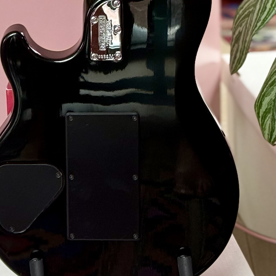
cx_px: 86
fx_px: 1173
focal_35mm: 130
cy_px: -97
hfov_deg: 13.4
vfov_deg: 12.9
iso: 125
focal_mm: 6.76
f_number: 1.78
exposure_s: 1/50
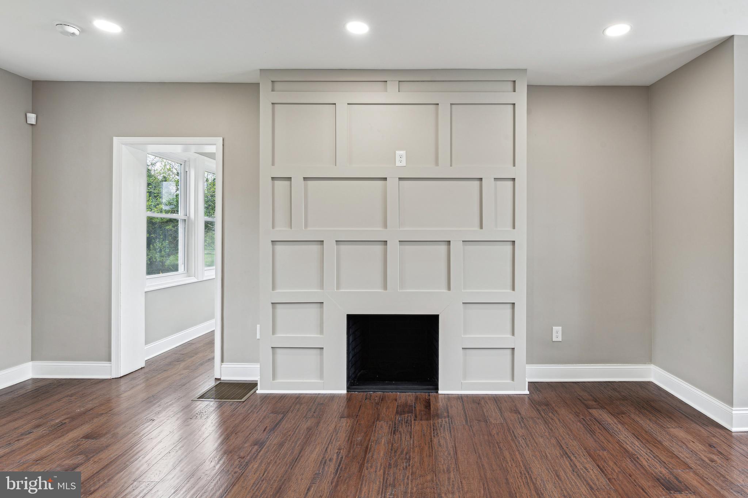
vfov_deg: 70.4
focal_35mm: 17
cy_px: 249
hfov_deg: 93.3
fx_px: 353
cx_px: 374
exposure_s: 1/4
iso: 100
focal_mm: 17
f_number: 10
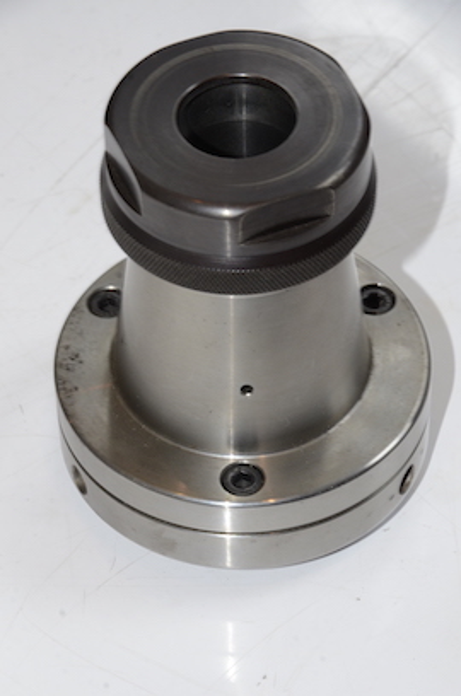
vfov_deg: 13.1
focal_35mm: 158
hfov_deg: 8.7
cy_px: 348
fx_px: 3041
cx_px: 230
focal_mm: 105
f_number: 14
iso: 800
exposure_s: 1/60
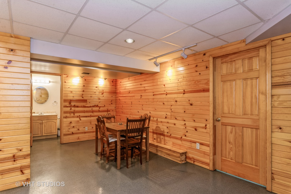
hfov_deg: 84.0
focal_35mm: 20
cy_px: 97
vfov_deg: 61.9
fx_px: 162
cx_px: 146
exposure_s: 1/2.5
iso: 200
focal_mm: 20
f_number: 10
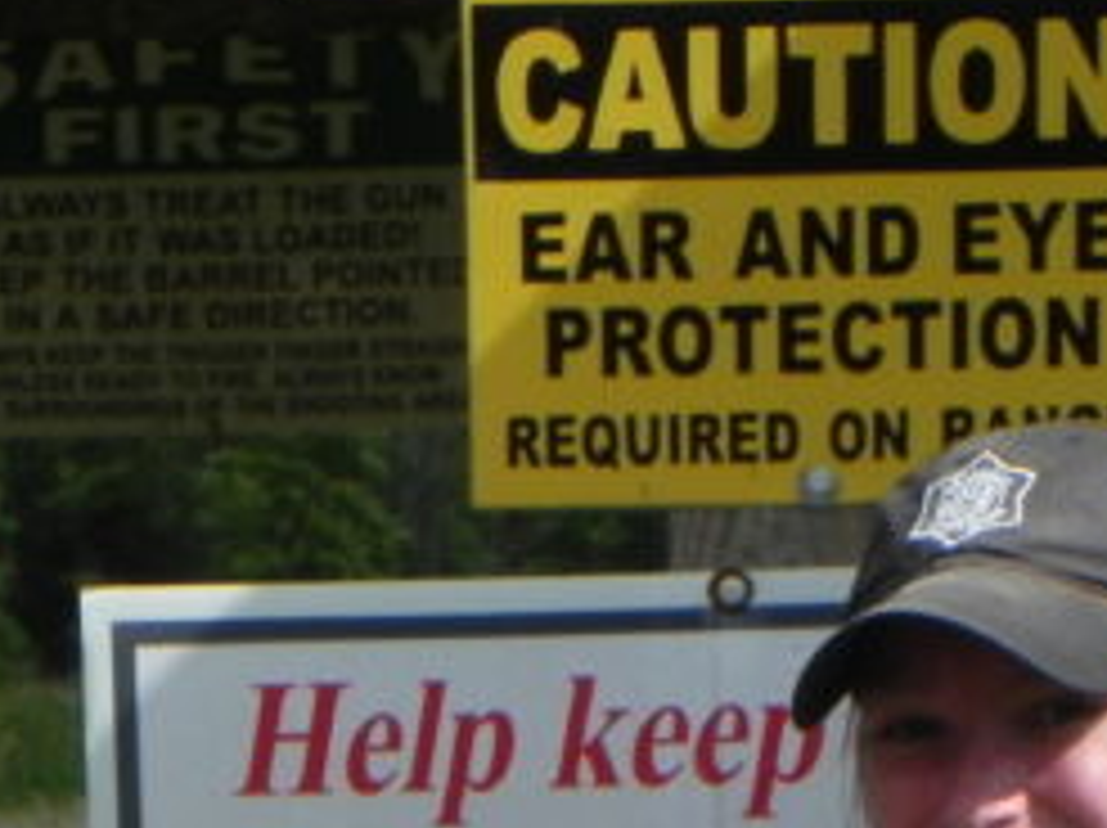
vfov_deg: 4.5
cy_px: 1264
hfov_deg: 6.0
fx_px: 10479
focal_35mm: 328
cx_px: 382
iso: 160
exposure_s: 1/435
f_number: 7.1
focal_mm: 18.8
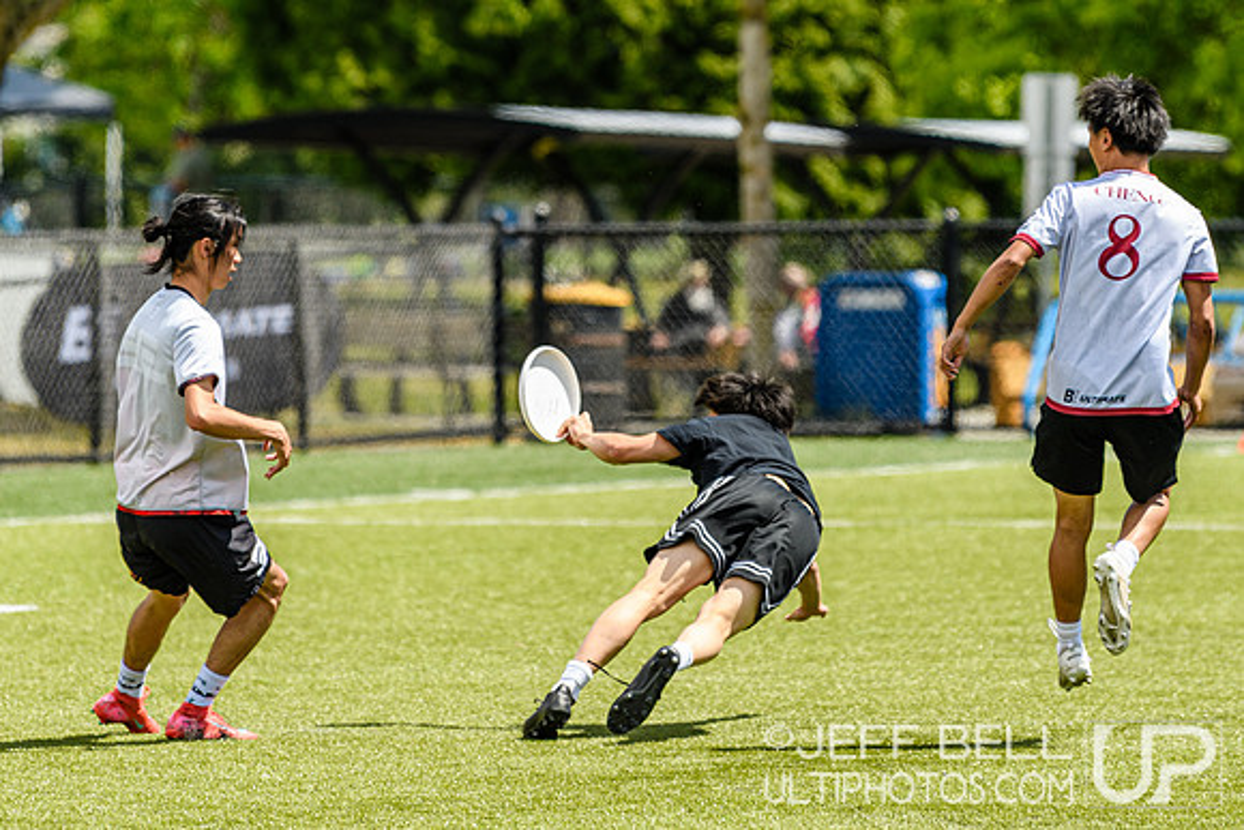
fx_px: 13560
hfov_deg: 5.3
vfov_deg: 3.5
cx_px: 663
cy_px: 337
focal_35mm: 392
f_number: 3.2
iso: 140
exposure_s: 1/1250
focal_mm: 200
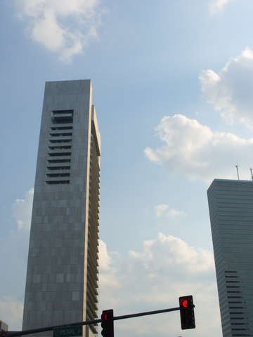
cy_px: 168
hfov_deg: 32.9
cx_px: 126
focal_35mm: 44
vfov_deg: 42.9
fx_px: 429
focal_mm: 9.9
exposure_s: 1/750
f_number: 7.9
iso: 80
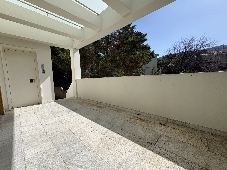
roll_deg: +2.8
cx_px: 114
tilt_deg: -4.6
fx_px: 92
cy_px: 85
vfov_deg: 85.7
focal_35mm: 14
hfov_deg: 102.1
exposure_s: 1/2146
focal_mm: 2.22
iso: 50
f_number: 2.2
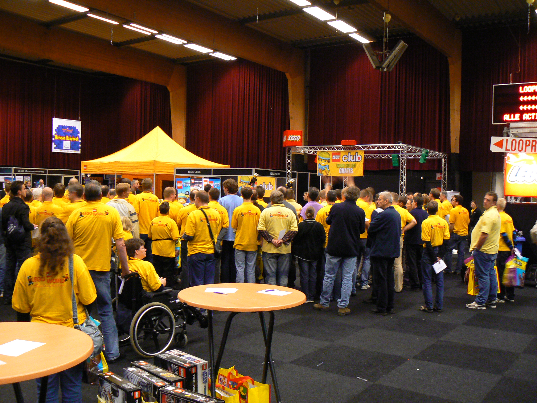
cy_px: 202
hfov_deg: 51.4
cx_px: 268
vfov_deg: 39.7
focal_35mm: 36
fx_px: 558
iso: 200
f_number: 2.8
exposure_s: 1/5
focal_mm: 6
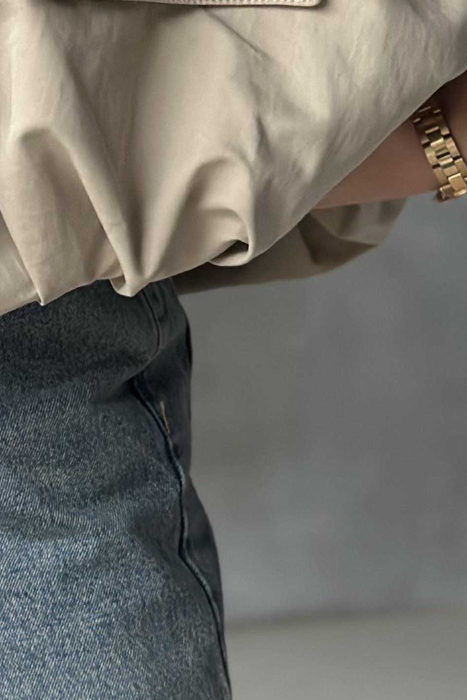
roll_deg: +0.0
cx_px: -97
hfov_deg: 9.6
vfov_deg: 14.2
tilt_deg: +0.1
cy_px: -86
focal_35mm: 141
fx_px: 2743
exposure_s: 1/60
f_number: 1.78
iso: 320
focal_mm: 6.86
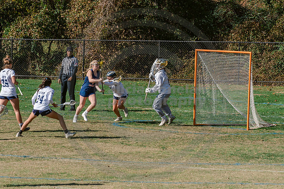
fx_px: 1890
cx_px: 139
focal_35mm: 240
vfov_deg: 5.7
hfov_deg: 8.6
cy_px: 81
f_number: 7.1
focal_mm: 130
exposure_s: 1/800
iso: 250
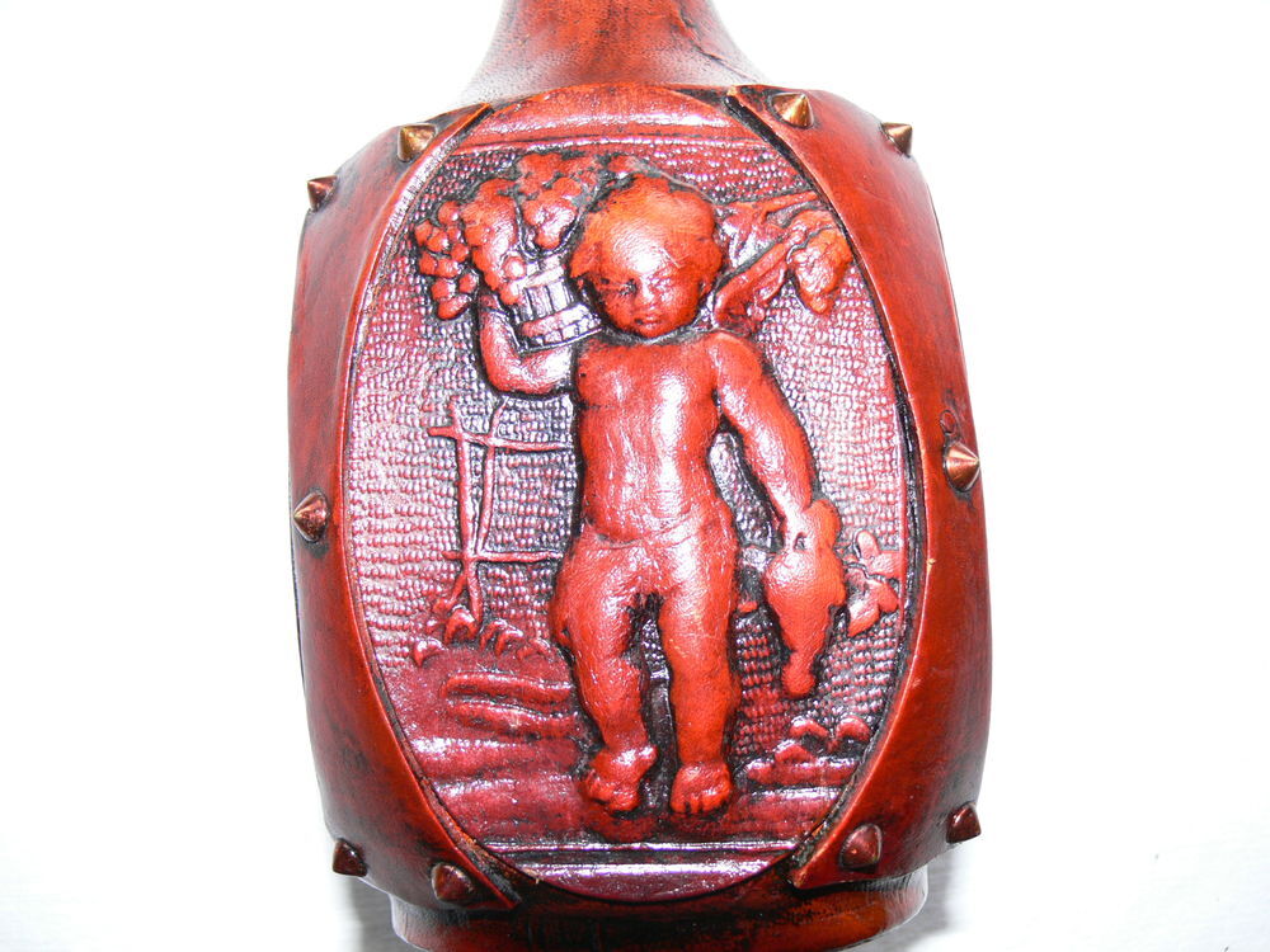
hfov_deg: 50.1
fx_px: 1357
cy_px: 476
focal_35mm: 37
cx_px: 635
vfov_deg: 38.7
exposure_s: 1/30
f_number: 2.8
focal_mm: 7.8
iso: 100
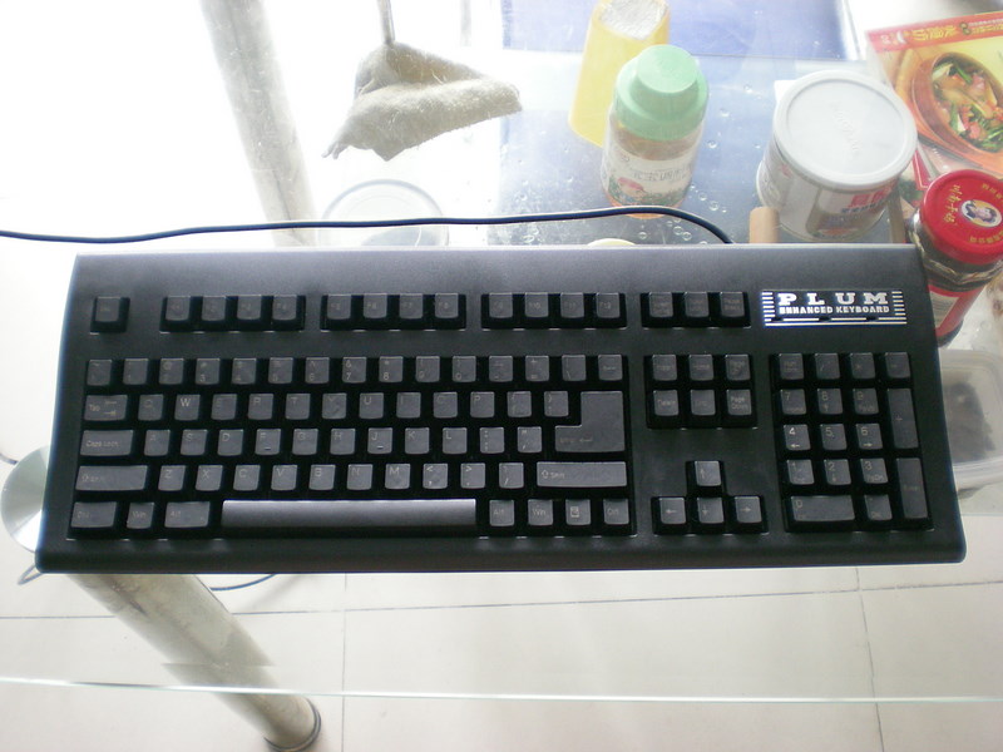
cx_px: 502
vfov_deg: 37.7
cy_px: 376
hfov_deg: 49.0
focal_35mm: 38
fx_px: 1101
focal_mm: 6.3
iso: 200
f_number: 3.1
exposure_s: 1/25.1
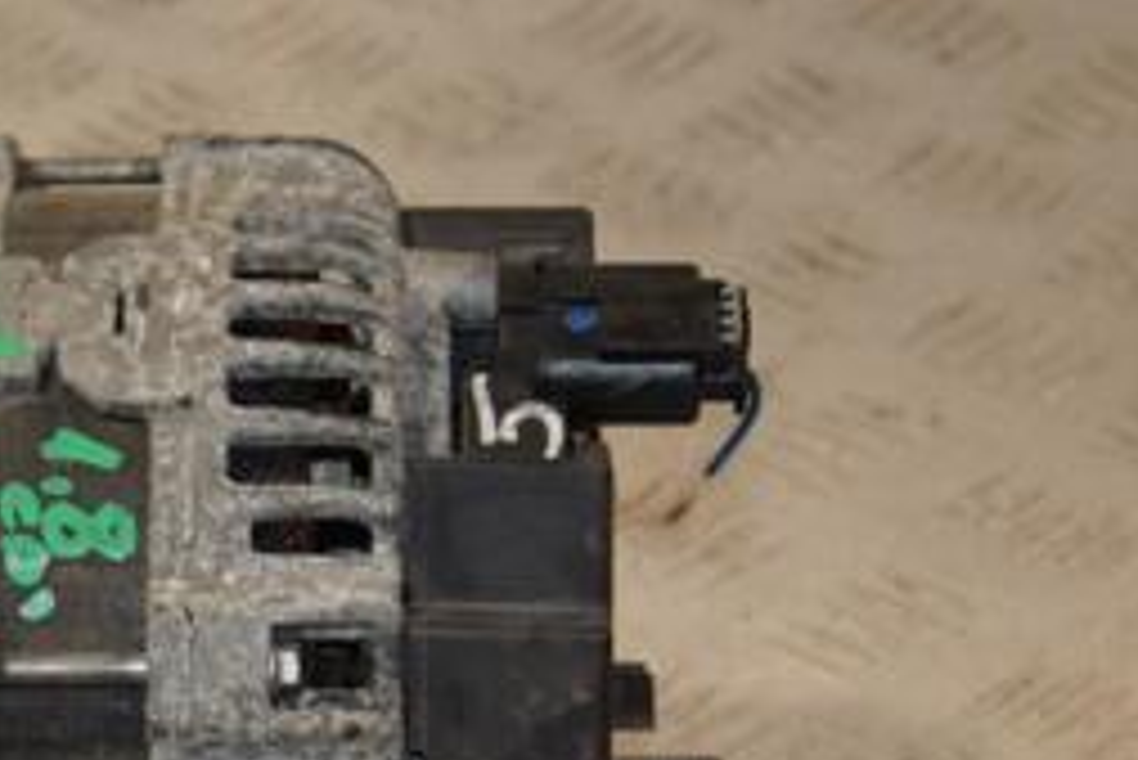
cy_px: 535
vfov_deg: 7.4
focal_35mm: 185
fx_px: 5851
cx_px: 49
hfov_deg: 11.0
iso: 800
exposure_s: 1/200
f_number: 6.3
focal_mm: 52
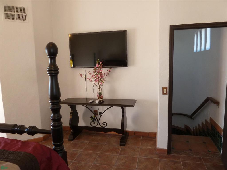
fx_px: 164
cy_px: 85
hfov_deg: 69.4
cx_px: 114
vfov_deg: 54.9
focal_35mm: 25
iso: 160
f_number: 3.3
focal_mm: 4.1
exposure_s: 1/30
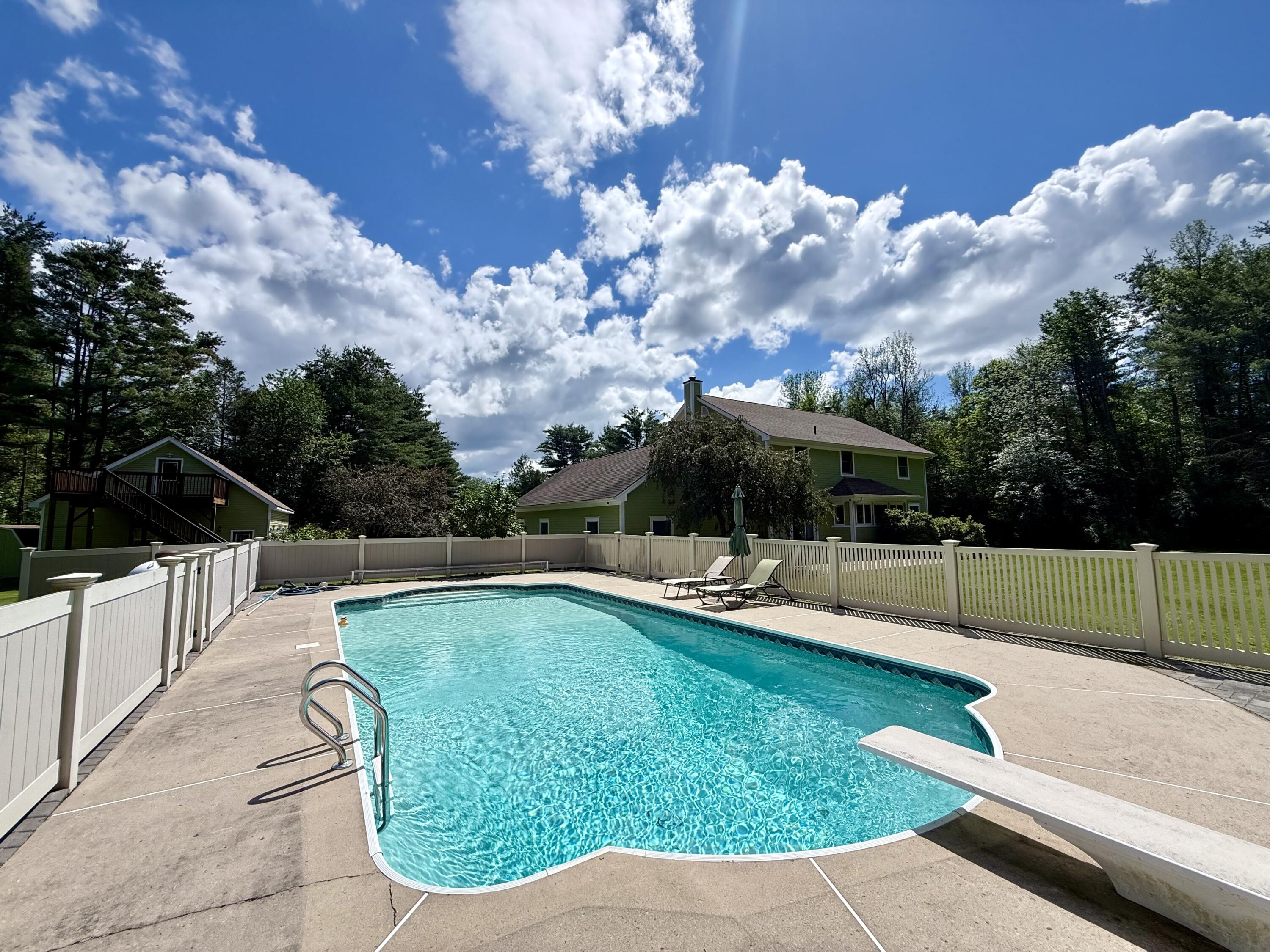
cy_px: 476
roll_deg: +0.8
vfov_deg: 85.7
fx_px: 514
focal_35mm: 14
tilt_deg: +5.9
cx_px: 635
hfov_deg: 102.1
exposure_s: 1/3891
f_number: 2.2
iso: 64
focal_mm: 2.22
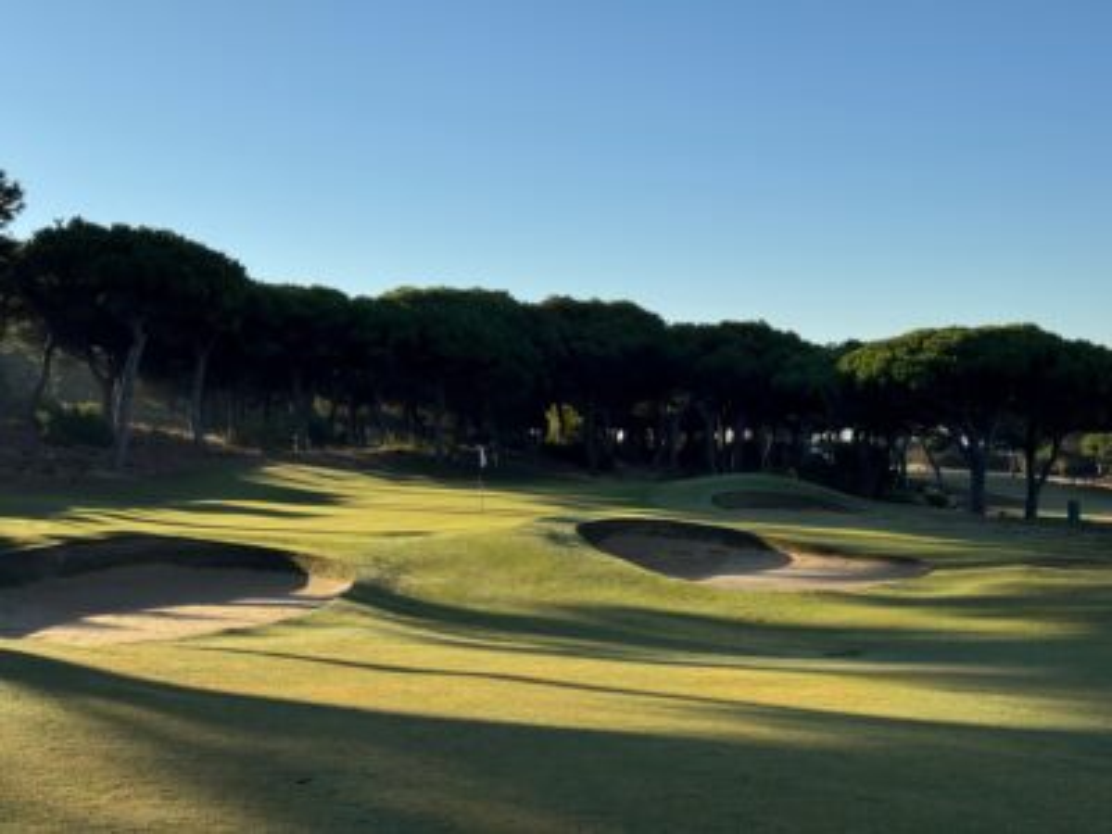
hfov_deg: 39.7
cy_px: 417
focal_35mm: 48
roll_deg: +2.9
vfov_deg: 30.3
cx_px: 556
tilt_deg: +0.1
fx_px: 1542
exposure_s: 1/4975
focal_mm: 6.76
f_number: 1.78
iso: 64
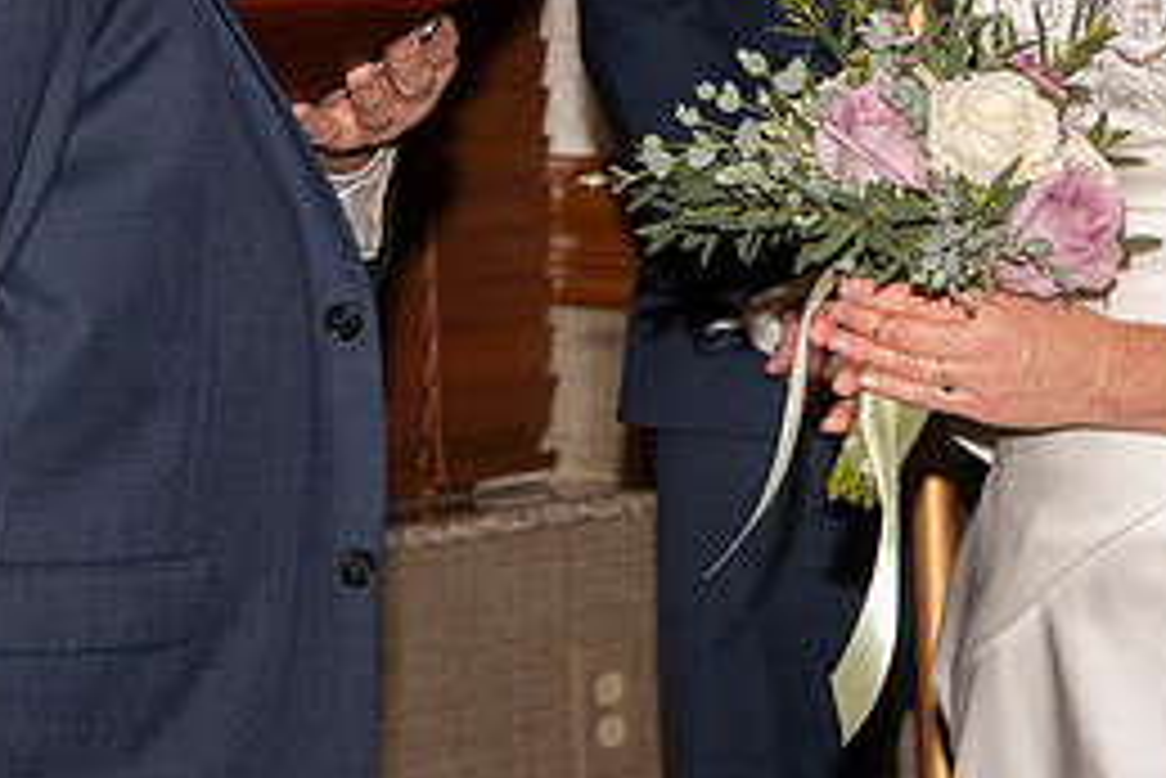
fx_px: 8847
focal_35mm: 273
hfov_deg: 7.5
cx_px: 882
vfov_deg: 5.0
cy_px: -38
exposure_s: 1/160
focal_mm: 122
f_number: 9
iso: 1000
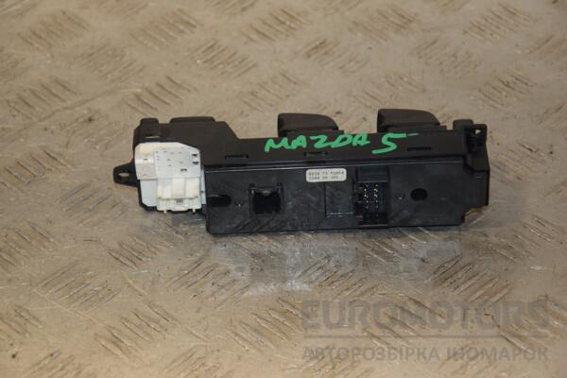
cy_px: 189
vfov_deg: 11.4
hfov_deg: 17.1
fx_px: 1890
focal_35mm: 120
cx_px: 284
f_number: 6.3
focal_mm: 80
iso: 800
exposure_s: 1/200
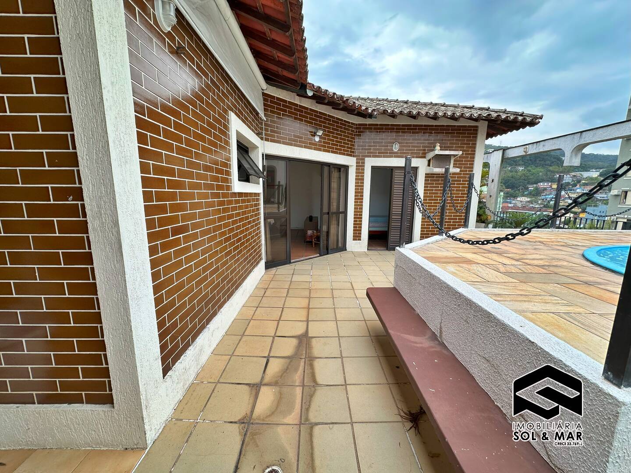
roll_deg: -0.8
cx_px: 316
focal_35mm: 14
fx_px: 255
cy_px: 236
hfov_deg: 102.1
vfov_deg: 85.7
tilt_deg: -9.3
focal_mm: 2.22
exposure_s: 1/383
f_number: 2.2
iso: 40
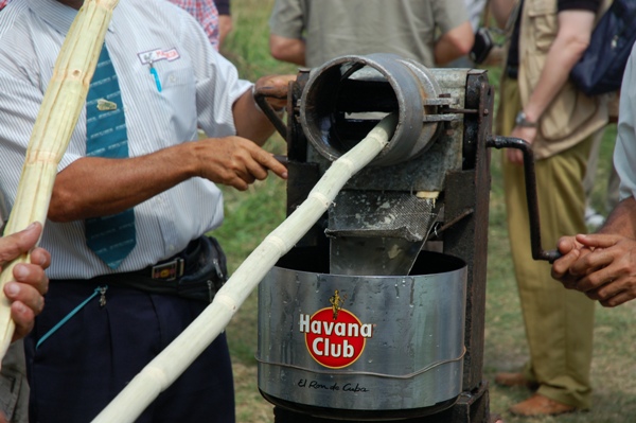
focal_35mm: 105
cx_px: 318
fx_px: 1853
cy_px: 212
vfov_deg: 13.0
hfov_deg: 19.5
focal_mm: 70
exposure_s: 1/500
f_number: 5.6
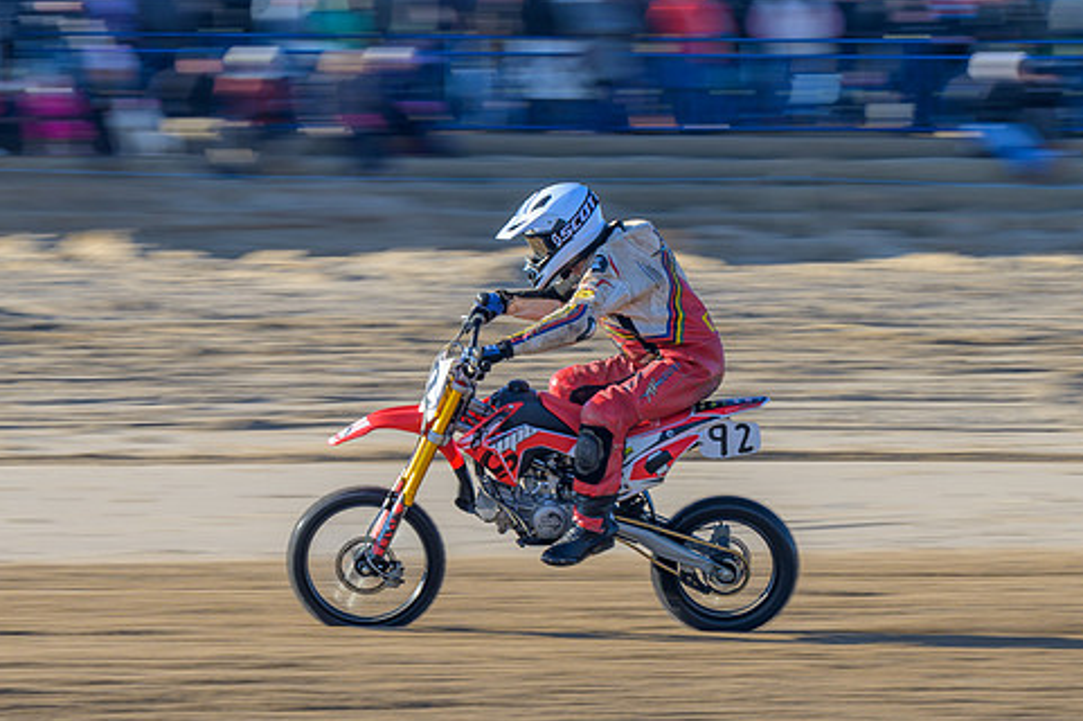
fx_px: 8688
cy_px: 341
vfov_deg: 4.7
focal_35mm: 289
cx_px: 525
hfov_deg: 7.1
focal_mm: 140
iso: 64
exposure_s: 1/100
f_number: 8
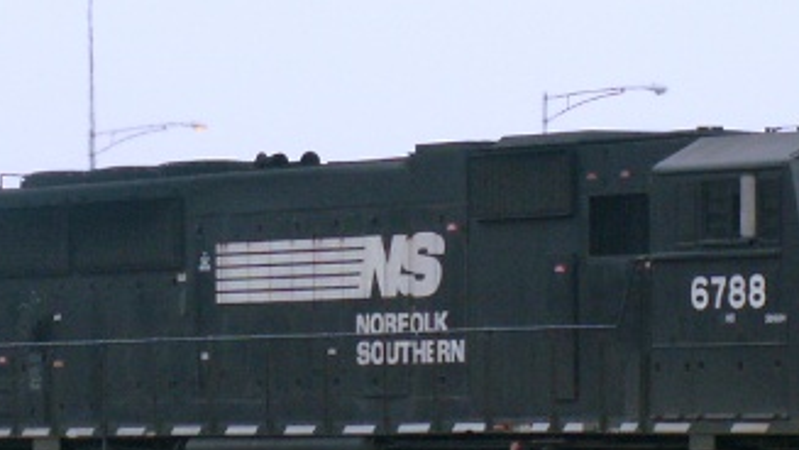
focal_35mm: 317
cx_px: 235
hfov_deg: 6.8
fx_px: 6717
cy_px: 289
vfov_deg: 3.8
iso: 50
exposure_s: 1/320
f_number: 4.5
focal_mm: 15.62
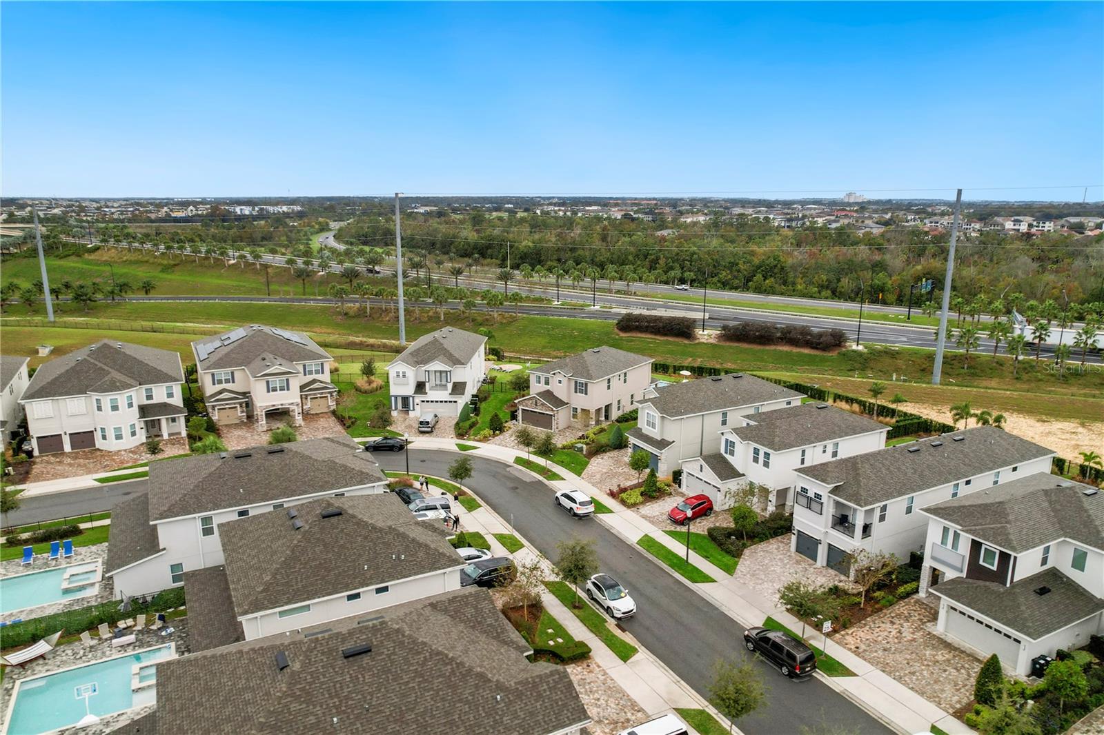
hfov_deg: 78.6
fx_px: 674
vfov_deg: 57.2
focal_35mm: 22
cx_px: 552
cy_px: 368
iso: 110
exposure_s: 1/40
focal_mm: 8.38
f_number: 2.8
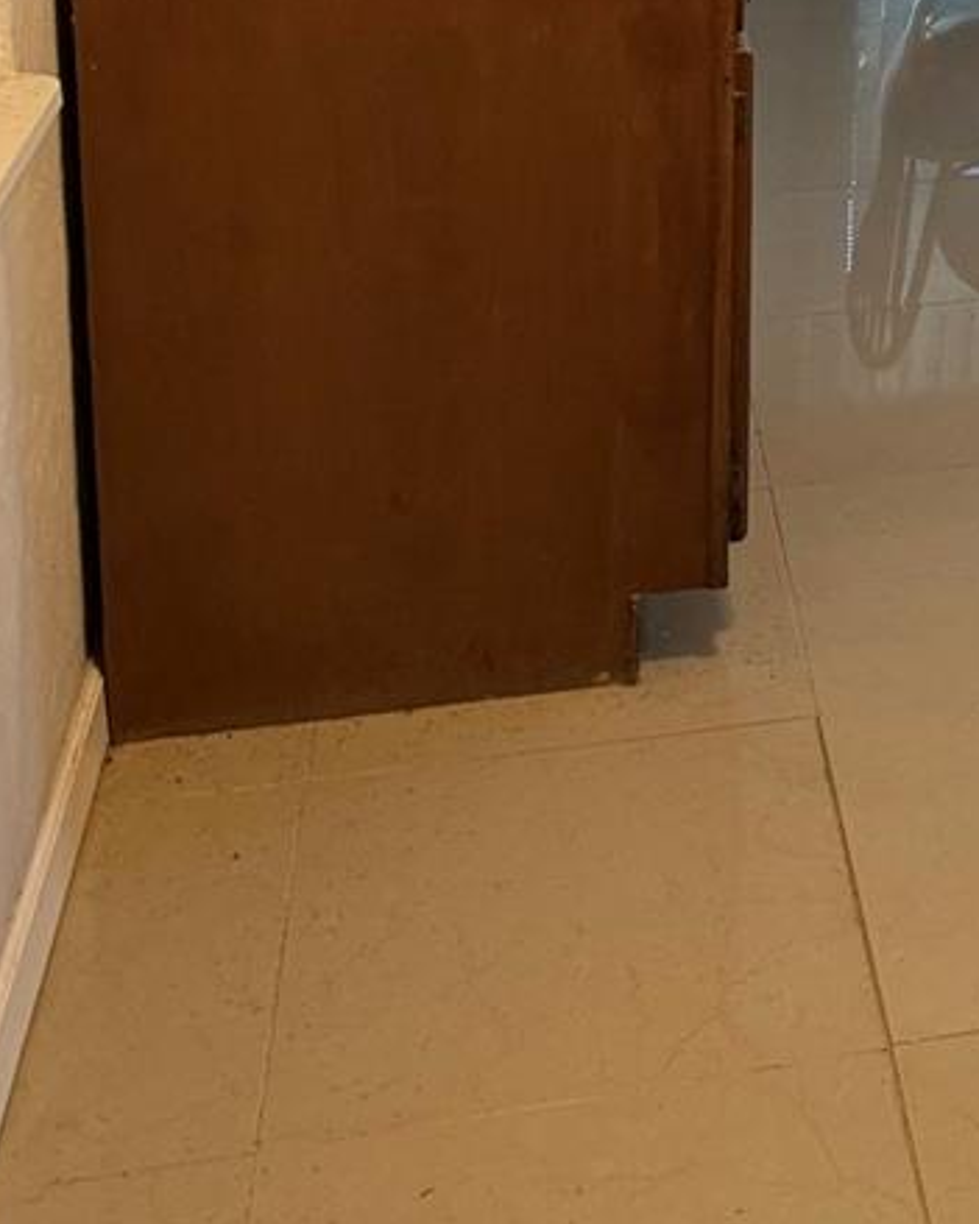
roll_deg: -2.4
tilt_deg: -11.2
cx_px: 1222
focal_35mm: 64
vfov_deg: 26.5
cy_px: -220
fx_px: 2319
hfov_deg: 21.8
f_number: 1.78
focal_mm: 6.76
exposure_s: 1/120
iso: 250
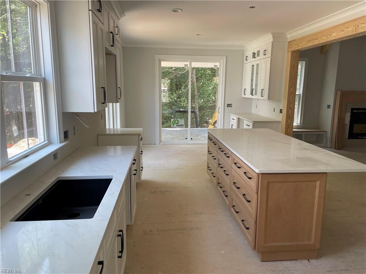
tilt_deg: -10.6
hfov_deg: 67.3
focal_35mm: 26
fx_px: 275
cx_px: 183
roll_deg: -0.9
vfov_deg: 53.1
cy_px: 137
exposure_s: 1/121
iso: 50
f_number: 1.6
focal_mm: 4.2
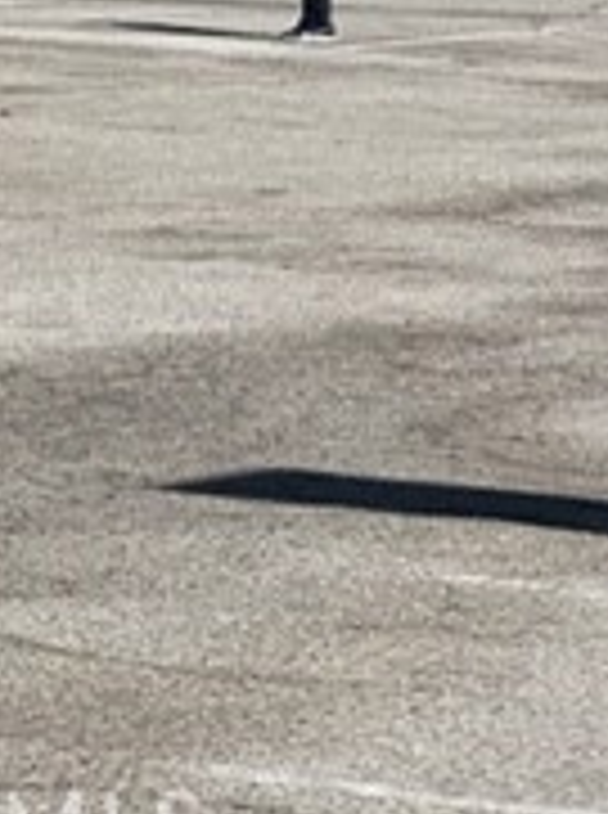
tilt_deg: -0.8
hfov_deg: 5.3
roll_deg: -2.3
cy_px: -184
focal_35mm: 273
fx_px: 6416
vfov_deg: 7.2
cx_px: -761
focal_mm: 9
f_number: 2.8
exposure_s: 1/1143
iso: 32
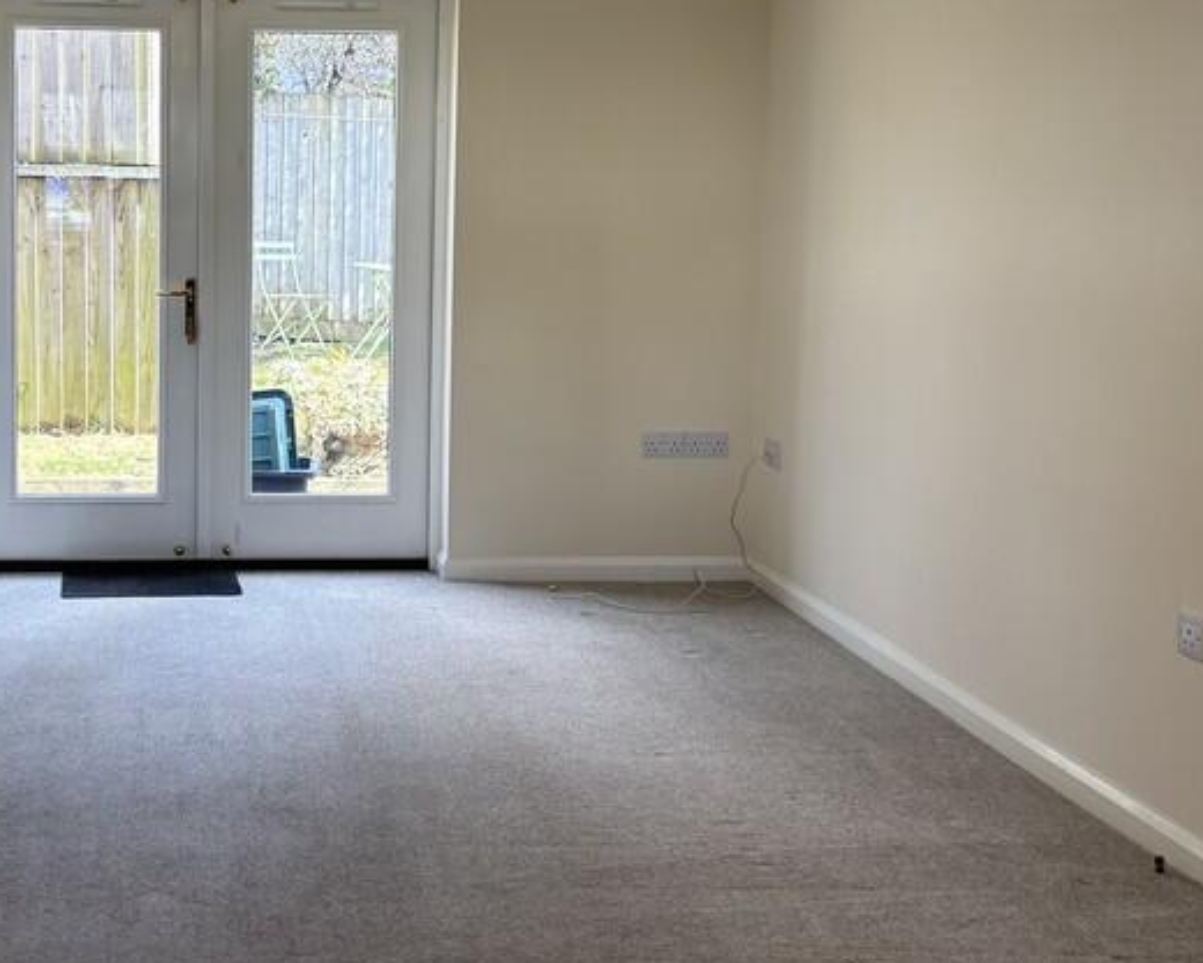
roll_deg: +0.0
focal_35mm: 50
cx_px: 248
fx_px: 1780
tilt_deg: -4.5
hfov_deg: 36.1
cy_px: 345
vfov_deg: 30.1
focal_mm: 5.96
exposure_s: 1/100
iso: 40
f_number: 1.6
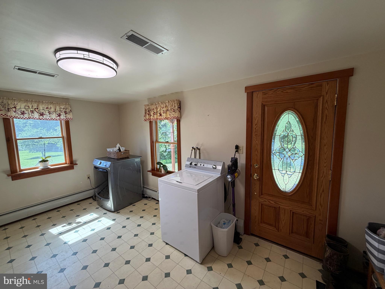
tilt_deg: -5.7
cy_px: 144
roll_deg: +1.8
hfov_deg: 102.1
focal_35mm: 14
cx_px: 192
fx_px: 156
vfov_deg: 85.7
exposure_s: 1/120
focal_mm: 2.22
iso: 125
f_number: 2.2
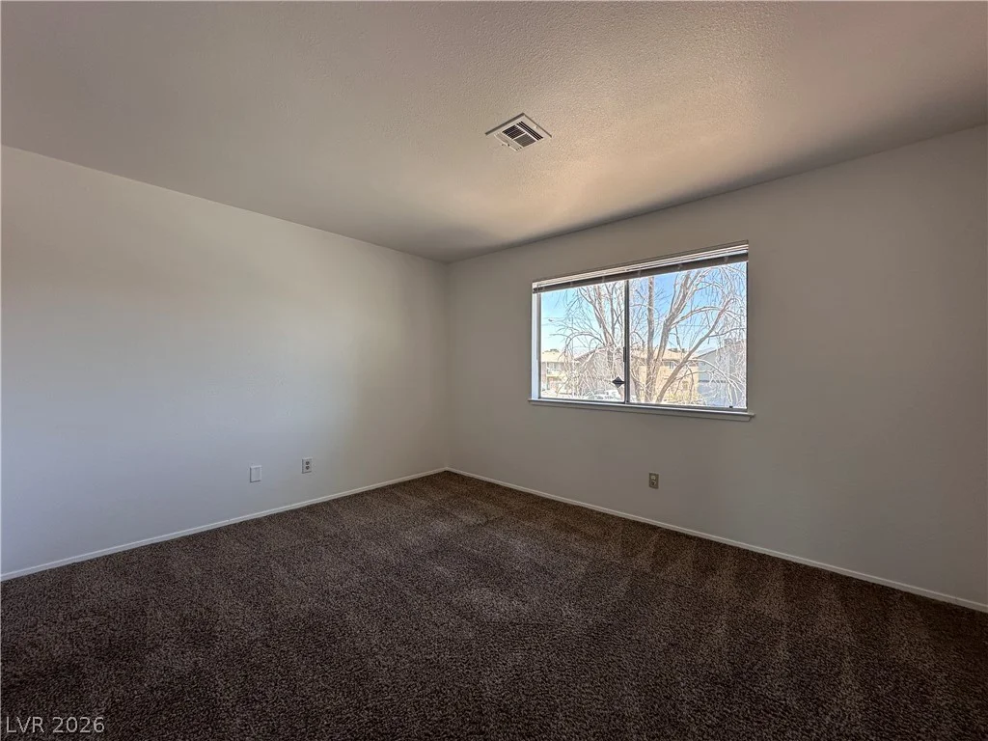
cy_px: 370
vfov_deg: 85.7
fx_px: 400
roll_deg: +0.1
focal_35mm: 14
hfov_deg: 102.1
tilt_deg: +0.0
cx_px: 494
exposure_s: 1/174
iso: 40
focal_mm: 2.22
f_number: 2.2
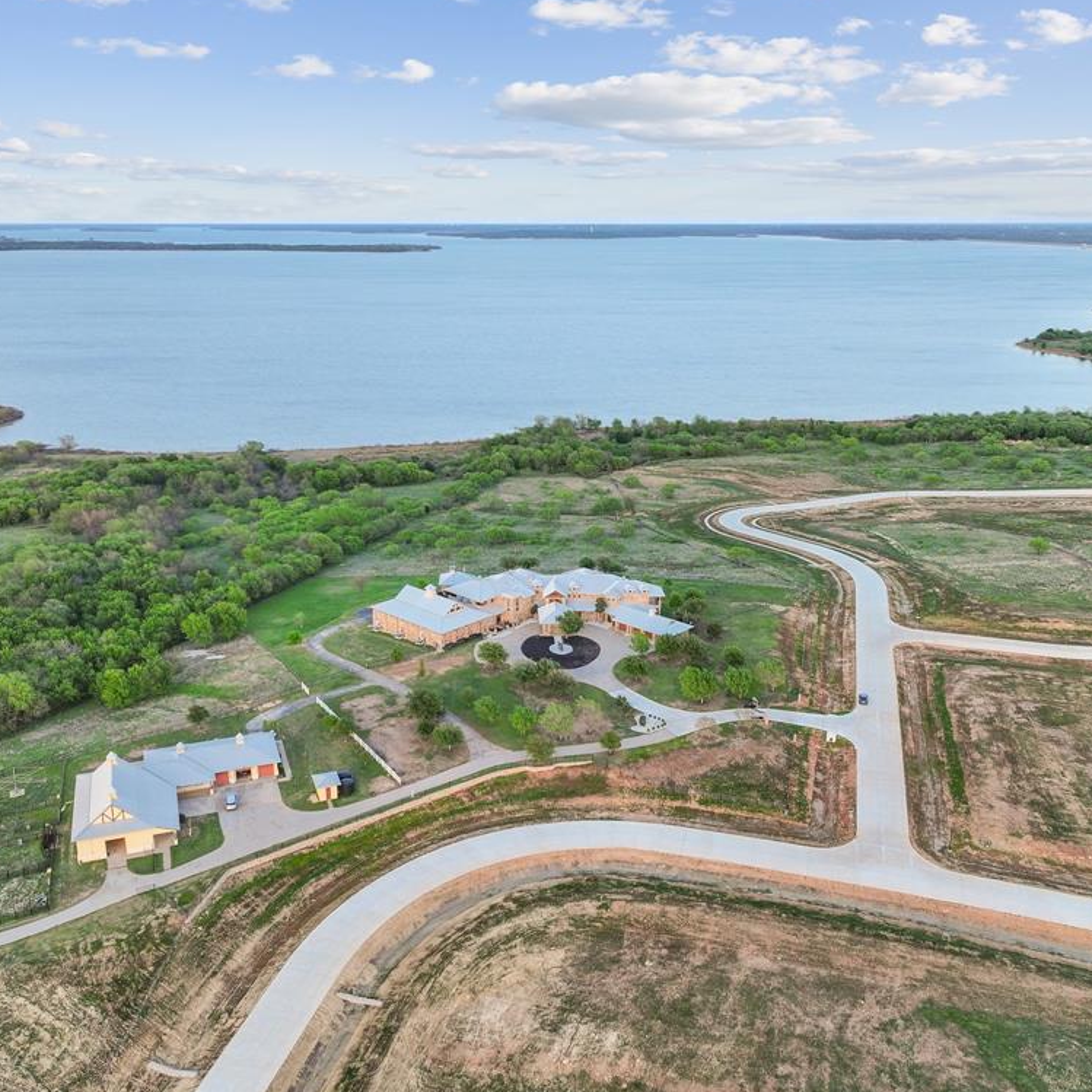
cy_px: 543
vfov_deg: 55.6
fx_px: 1035
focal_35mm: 29
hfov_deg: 55.6
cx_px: 526
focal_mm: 12.3
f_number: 2.8
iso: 280
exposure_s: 1/100
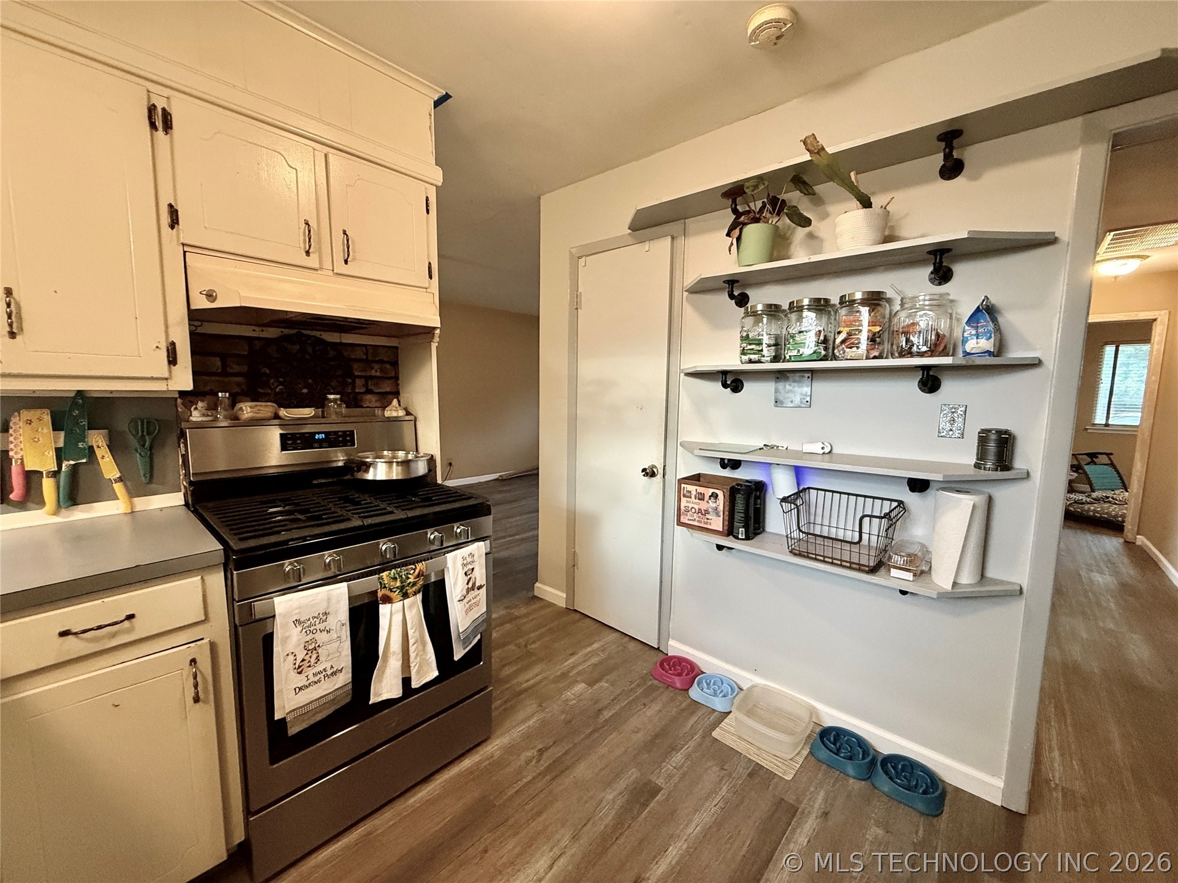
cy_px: 442
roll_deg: -0.8
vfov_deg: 85.7
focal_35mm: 14
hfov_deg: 102.1
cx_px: 589
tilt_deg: -6.4
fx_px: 476
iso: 500
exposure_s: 1/60
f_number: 2.2
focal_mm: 2.22
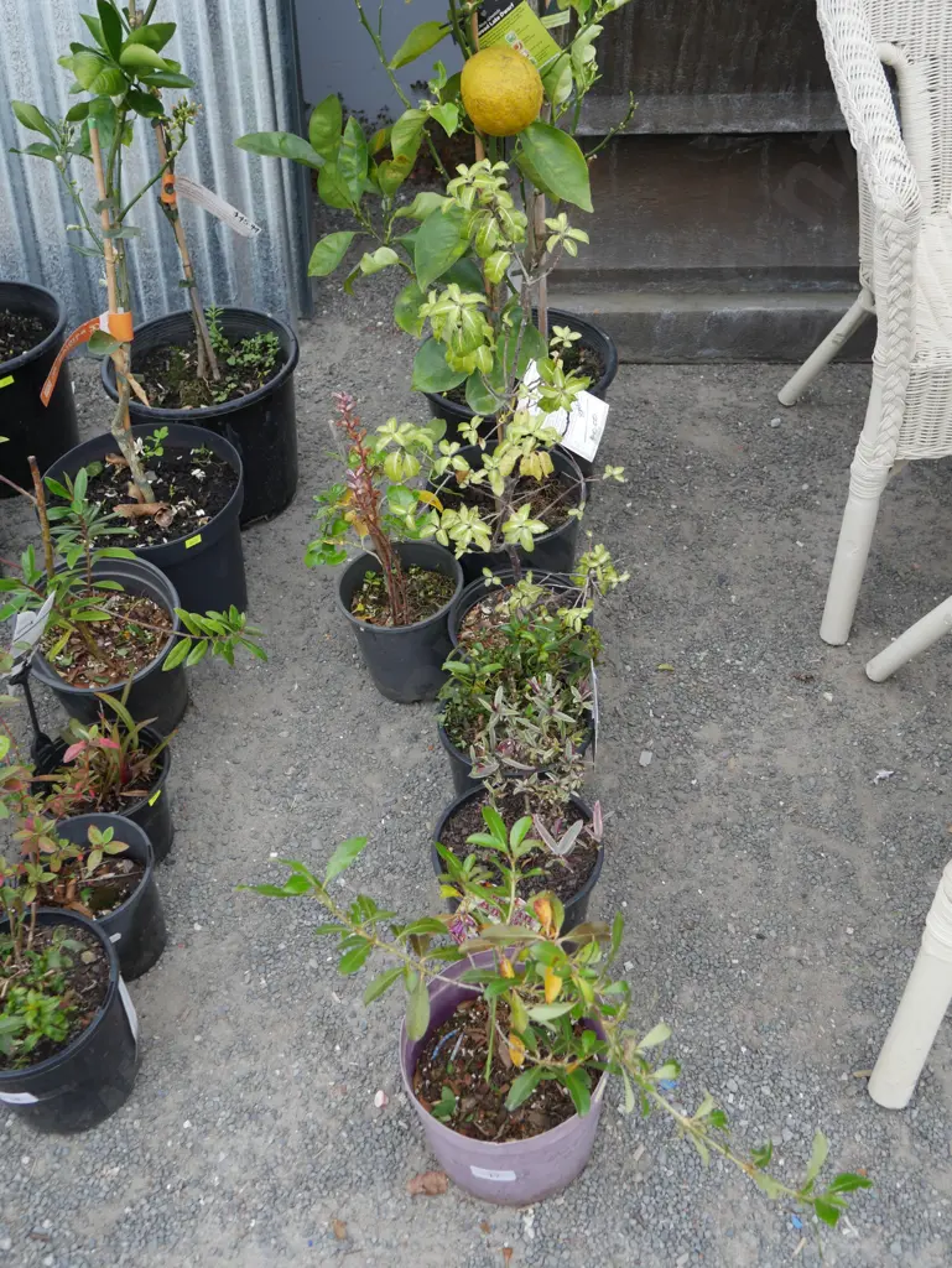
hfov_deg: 41.8
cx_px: 476
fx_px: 1246
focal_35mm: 34
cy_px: 634
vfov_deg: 53.9
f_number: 4
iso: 200
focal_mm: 17
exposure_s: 1/200
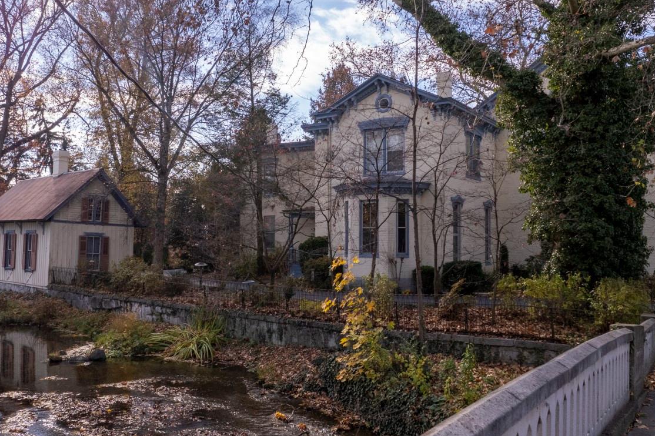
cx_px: 340
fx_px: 582
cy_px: 210
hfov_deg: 58.7
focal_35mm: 32
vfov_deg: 41.1
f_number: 2.8
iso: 100
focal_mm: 8.38
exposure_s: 1/60
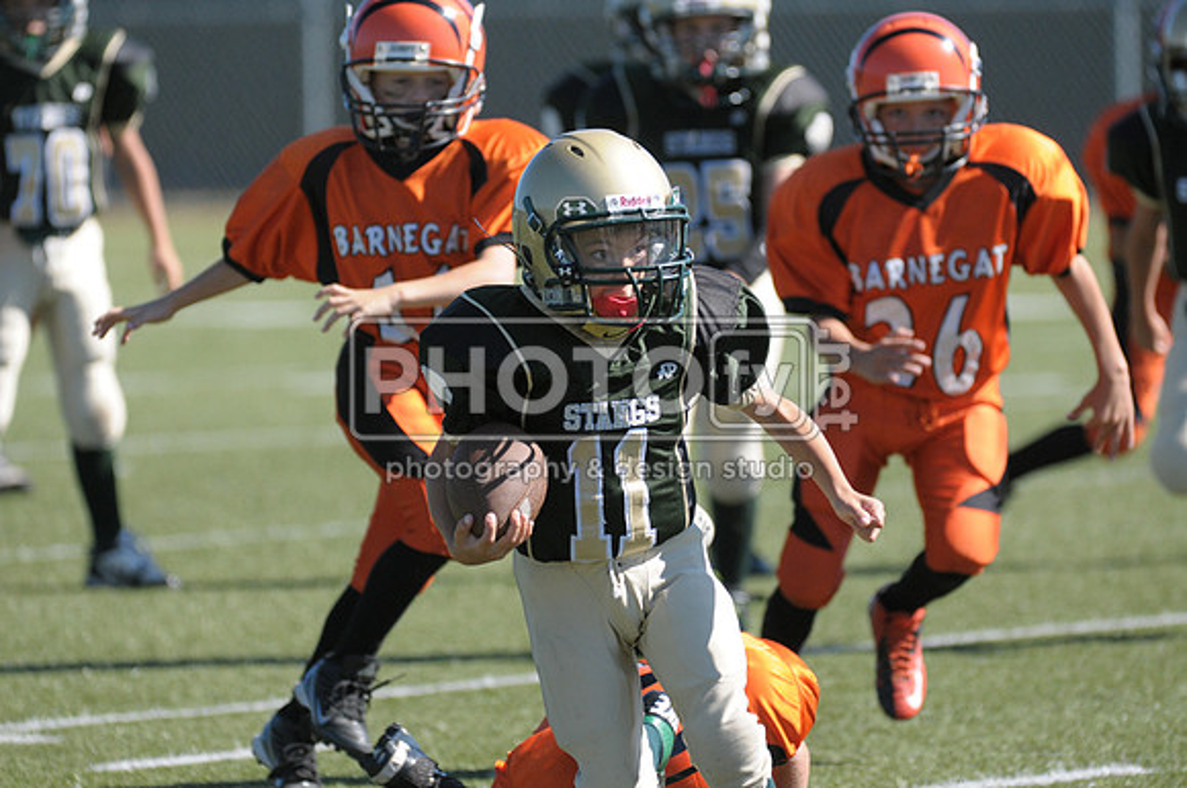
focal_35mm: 390
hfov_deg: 5.3
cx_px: 594
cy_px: 394
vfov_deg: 3.5
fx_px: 12841
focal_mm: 260
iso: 640
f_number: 4
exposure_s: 1/2500
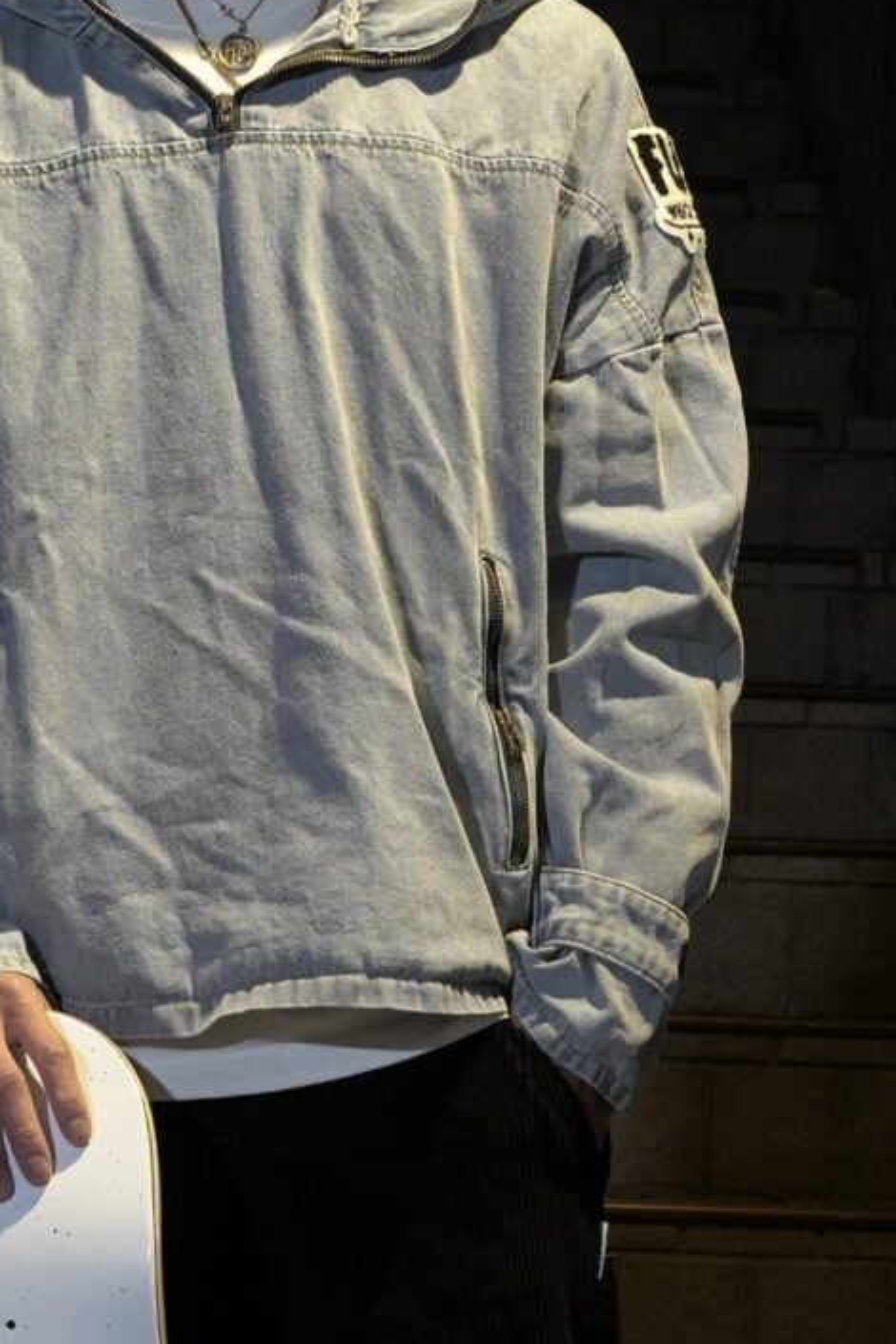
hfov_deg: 6.6
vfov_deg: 9.9
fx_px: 7727
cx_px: 56
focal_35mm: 207
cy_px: 782
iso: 2500
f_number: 7.1
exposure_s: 1/60
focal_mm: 57
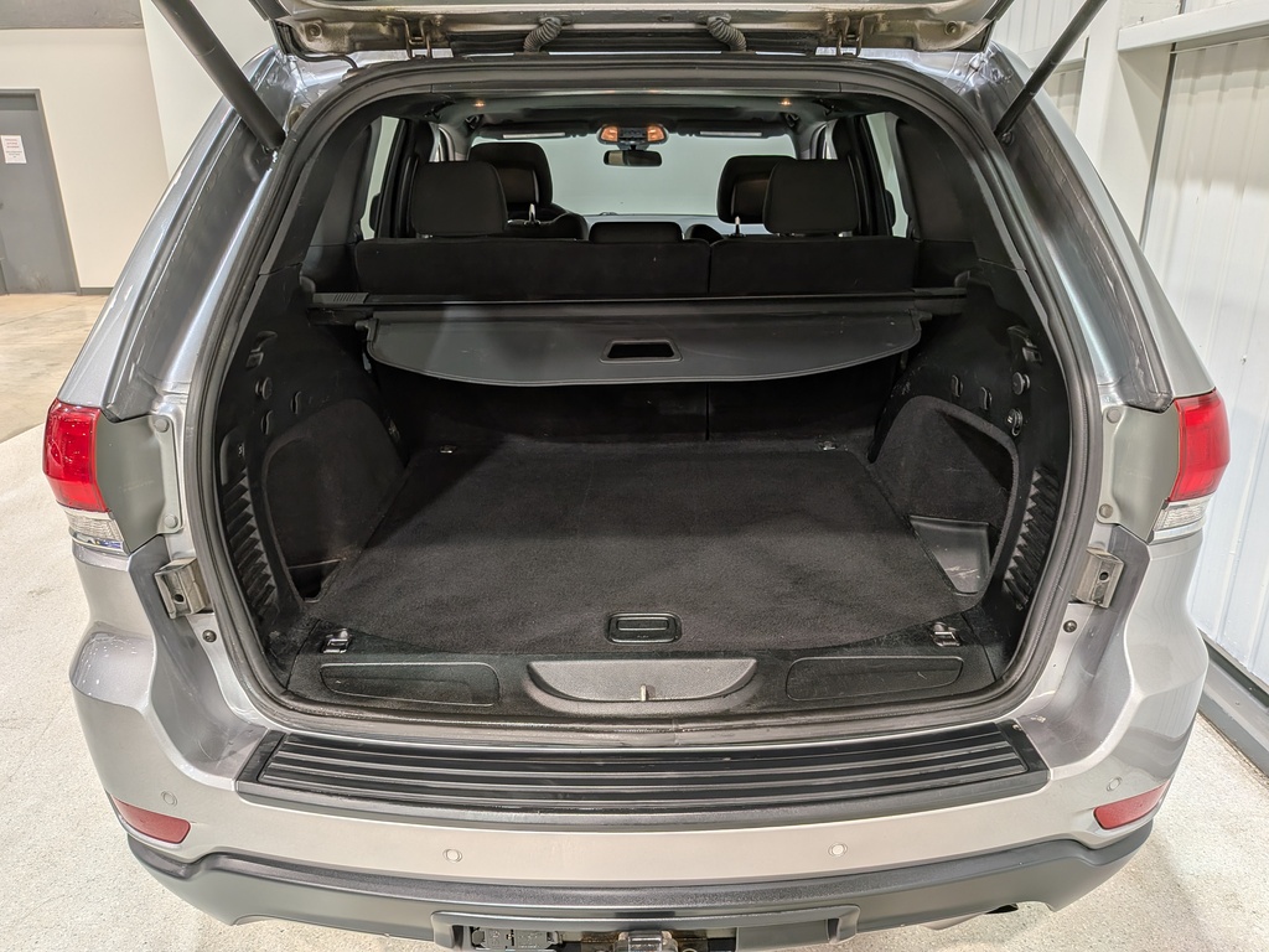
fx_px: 880
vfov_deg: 56.8
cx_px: 634
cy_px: 476
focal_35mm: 24
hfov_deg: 71.6
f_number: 1.7
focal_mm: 4.53
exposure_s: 1/146
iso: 29
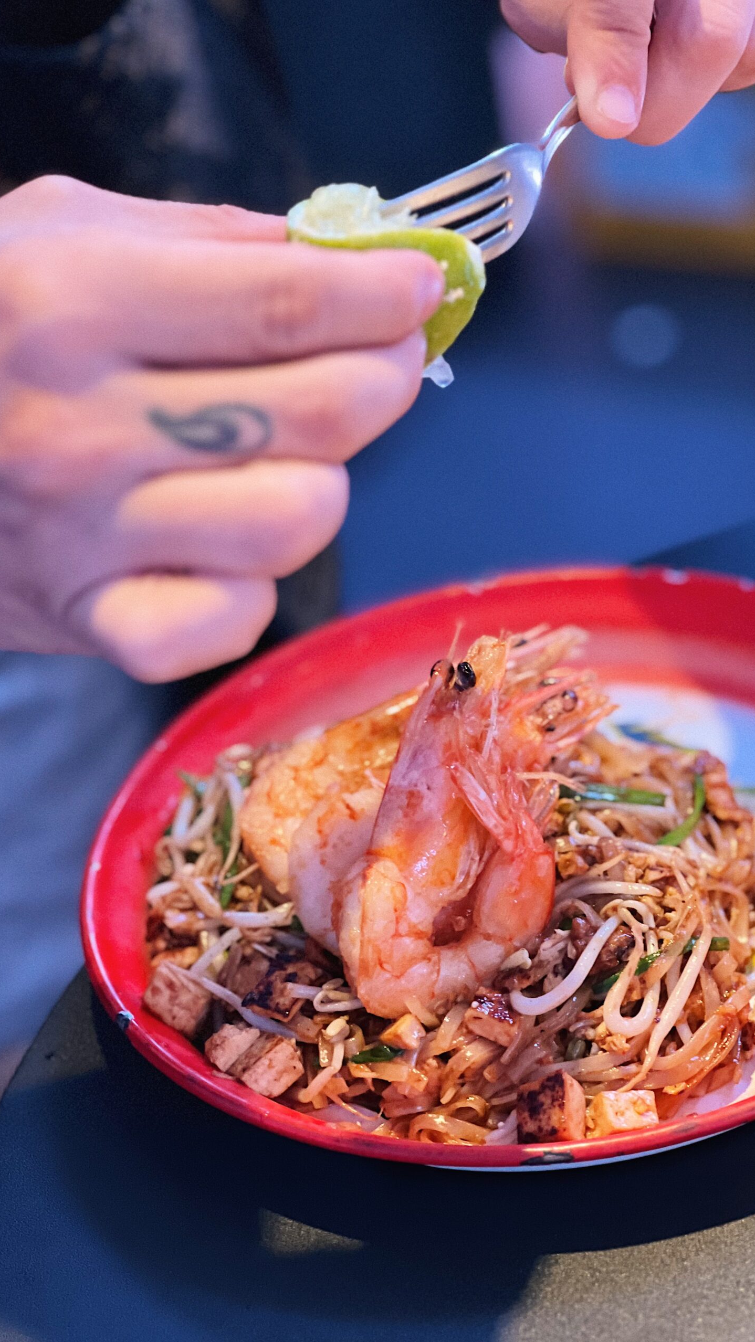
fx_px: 2990
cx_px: 476
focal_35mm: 84
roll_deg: +10.0
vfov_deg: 25.3
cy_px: 671
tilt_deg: -32.8
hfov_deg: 14.4
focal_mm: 9
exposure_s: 1/15
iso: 500
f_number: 2.8
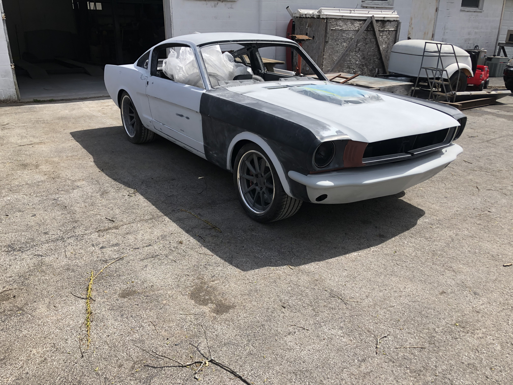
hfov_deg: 63.4
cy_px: 192
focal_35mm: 28
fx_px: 415
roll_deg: -0.8
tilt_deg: -20.5
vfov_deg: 49.7
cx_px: 256
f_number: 1.8
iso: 20
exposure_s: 1/1656
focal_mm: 3.99
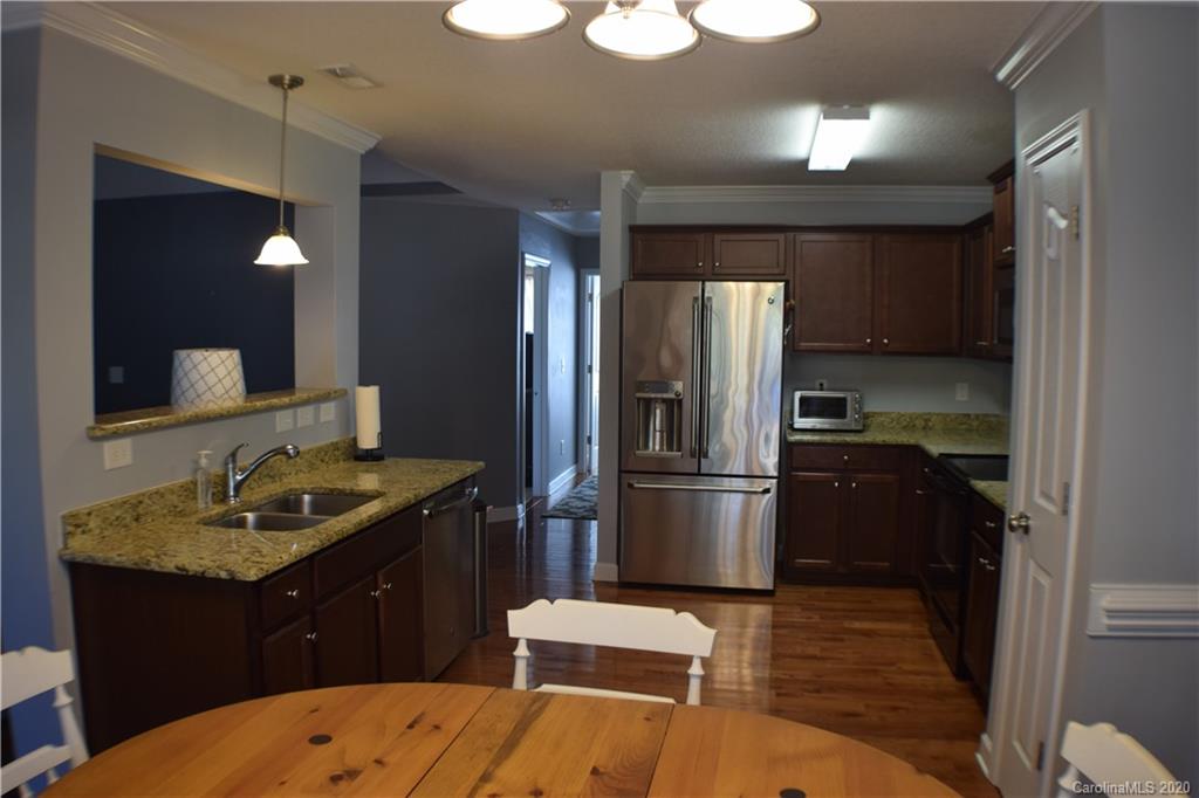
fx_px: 1199
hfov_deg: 53.1
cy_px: 399
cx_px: 600
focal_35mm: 36
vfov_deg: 36.8
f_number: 4
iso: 400
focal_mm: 24
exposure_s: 1/80
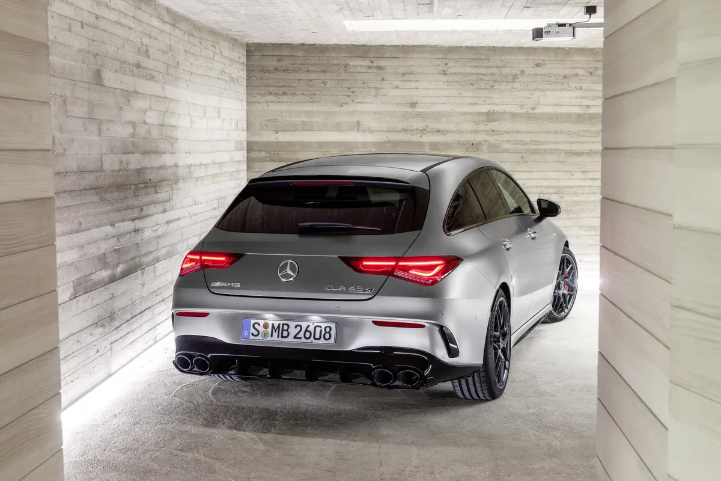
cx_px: 360
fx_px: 961
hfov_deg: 41.1
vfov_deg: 28.1
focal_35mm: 48
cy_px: 240
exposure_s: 2.5
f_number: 16
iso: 100
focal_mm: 40
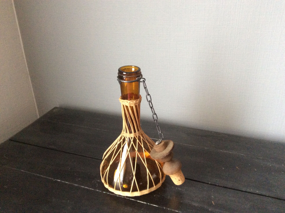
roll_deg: +3.7
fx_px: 263
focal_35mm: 32
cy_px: 106
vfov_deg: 44.1
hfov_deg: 56.9
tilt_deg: -26.2
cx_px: 142
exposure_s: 1/17
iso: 320
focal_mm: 3.3
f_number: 2.4
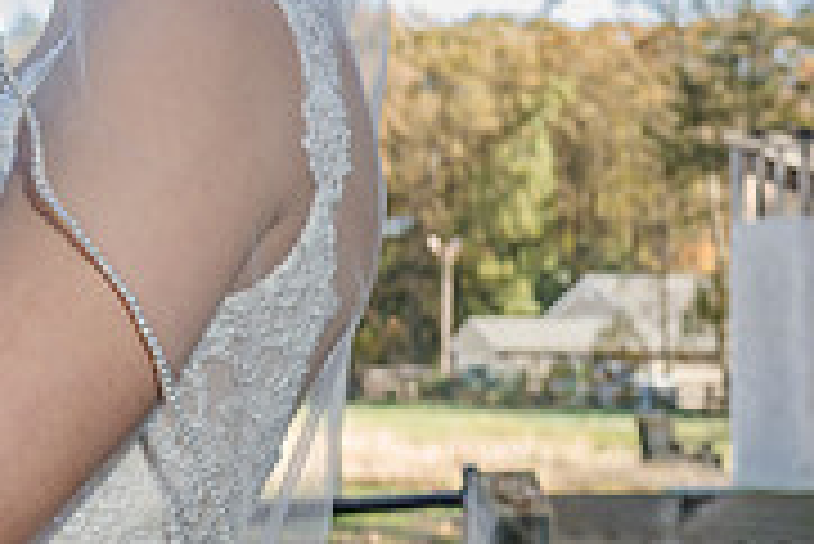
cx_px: -284
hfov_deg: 13.1
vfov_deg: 9.1
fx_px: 3417
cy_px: 348
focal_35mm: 151
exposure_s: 1/200
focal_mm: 35
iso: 400
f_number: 5.6
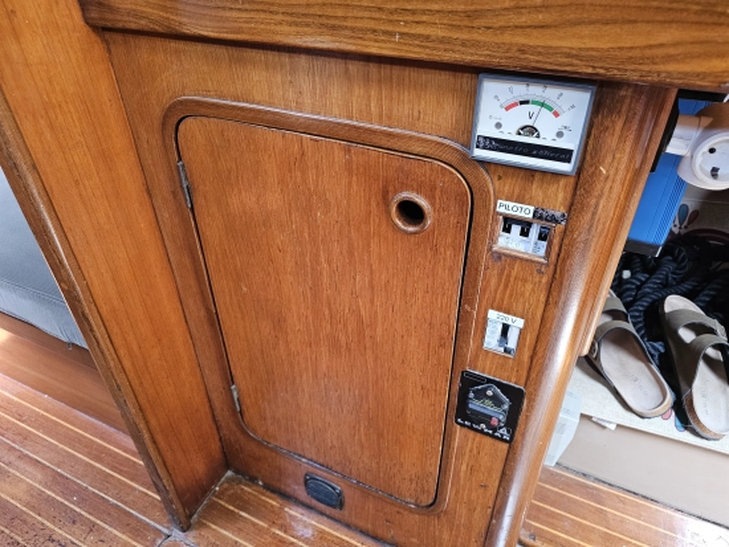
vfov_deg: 58.9
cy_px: 274
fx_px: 485
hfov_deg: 73.9
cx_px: 364
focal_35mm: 23
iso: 320
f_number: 1.7
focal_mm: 6.3
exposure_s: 1/120
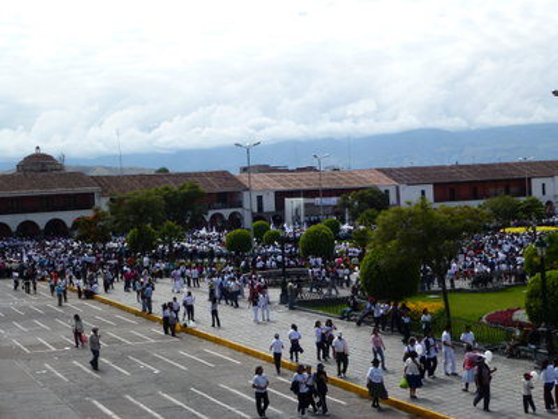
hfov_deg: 42.1
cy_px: 210
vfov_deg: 32.2
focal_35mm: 45
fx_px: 725
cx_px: 279
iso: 100
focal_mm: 8
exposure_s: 1/800
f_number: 4
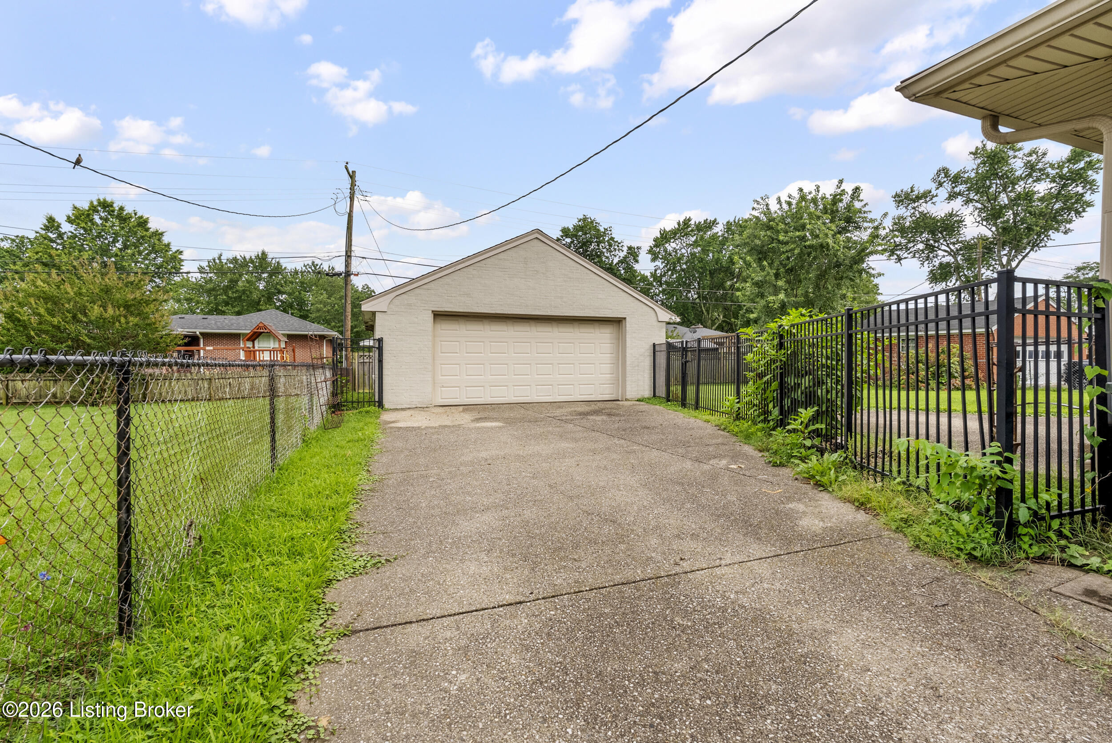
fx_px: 494
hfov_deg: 96.7
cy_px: 372
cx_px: 556
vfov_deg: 73.8
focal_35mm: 16
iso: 400
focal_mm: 16
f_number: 11
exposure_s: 1/400
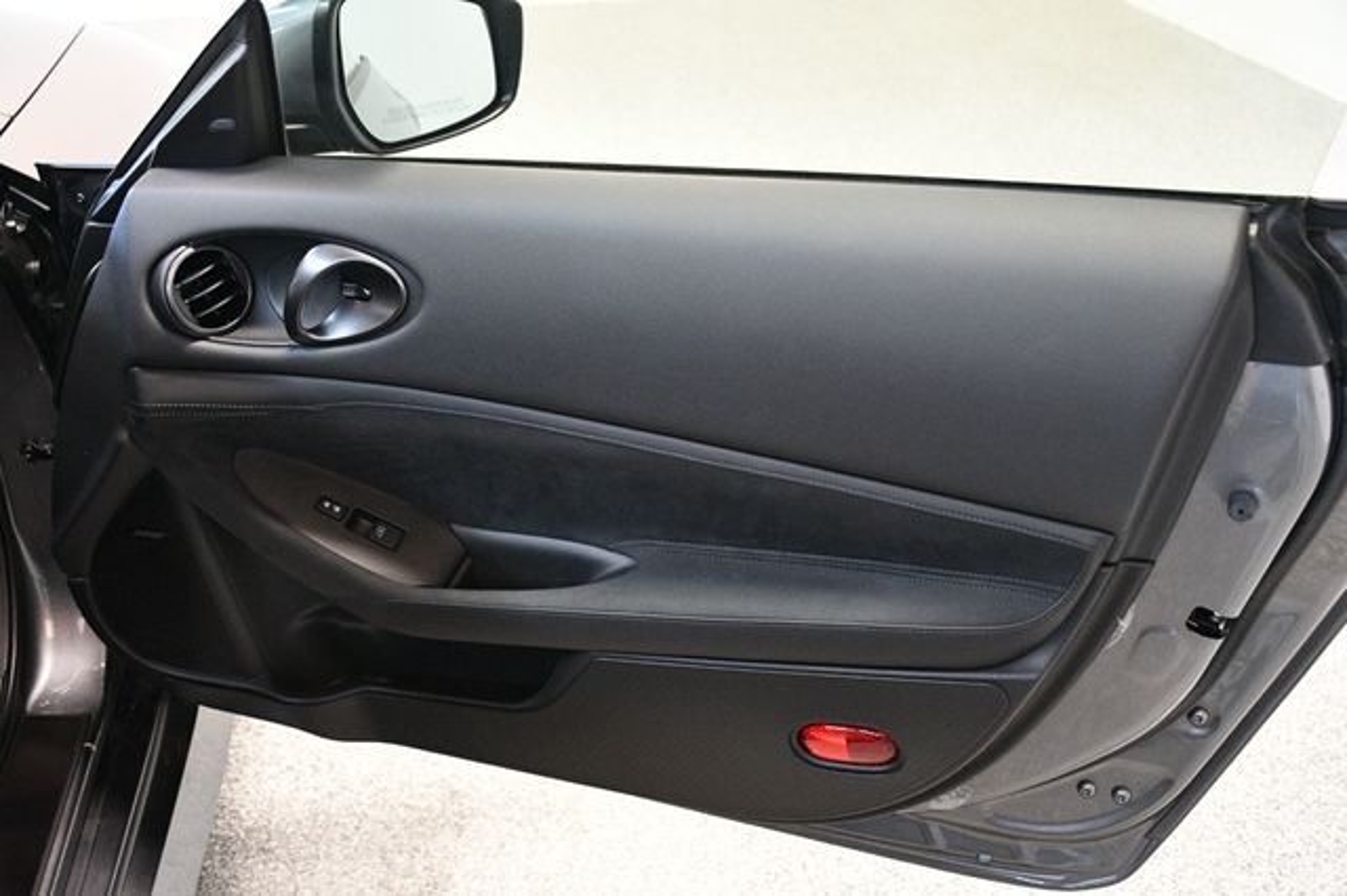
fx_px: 1496
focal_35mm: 40
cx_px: 674
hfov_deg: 48.5
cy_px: 448
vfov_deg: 33.4
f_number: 4
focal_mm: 27
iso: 4000
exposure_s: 1/60
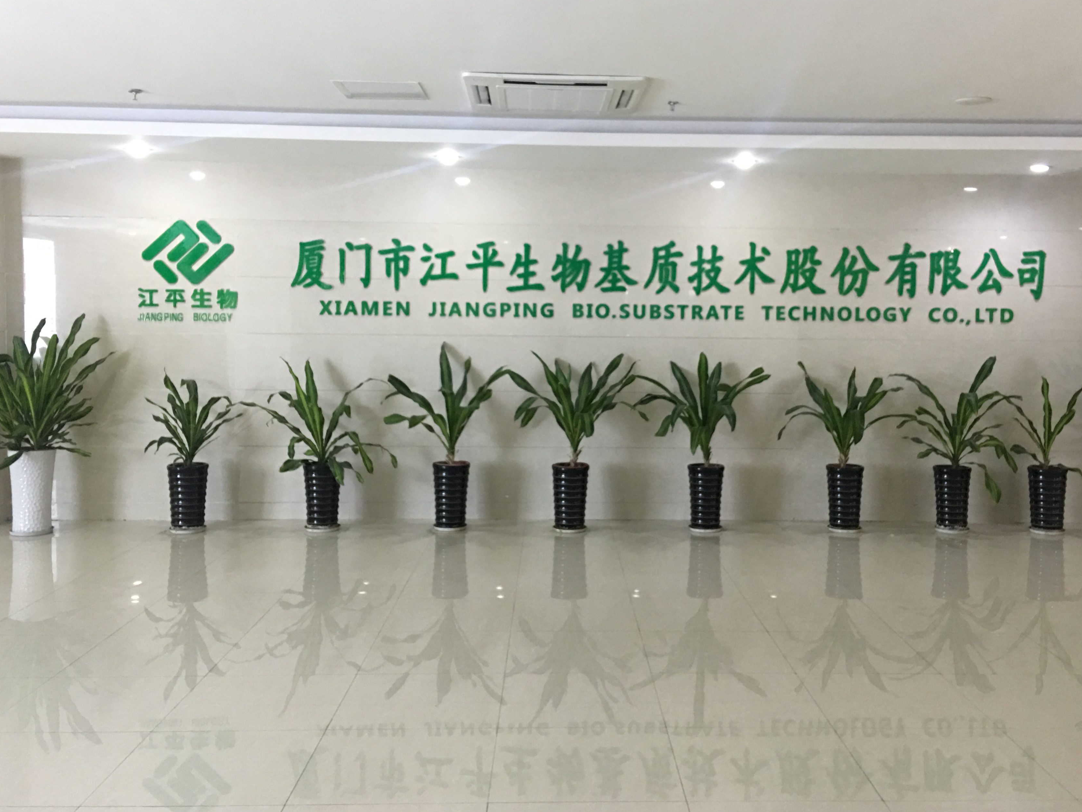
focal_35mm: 35
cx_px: 610
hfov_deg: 52.5
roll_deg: -0.2
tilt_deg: -1.1
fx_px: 1094
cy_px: 367
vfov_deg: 40.7
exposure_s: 1/10
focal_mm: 4.15
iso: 80
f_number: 2.2
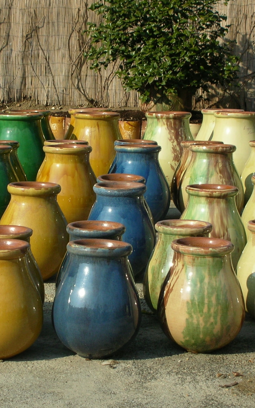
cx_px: 98
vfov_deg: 23.8
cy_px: 204
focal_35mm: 87
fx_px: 968
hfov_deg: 15.0
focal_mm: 10.1
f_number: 11.3
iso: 50
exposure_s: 1/71.4
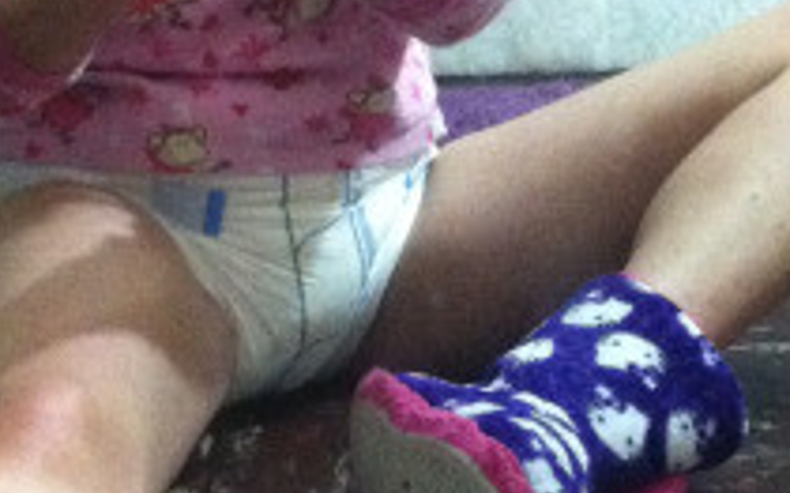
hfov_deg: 17.6
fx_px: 2539
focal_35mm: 118
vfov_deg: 11.1
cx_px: 534
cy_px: 329
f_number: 2.8
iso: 800
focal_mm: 3.85
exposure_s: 1/15
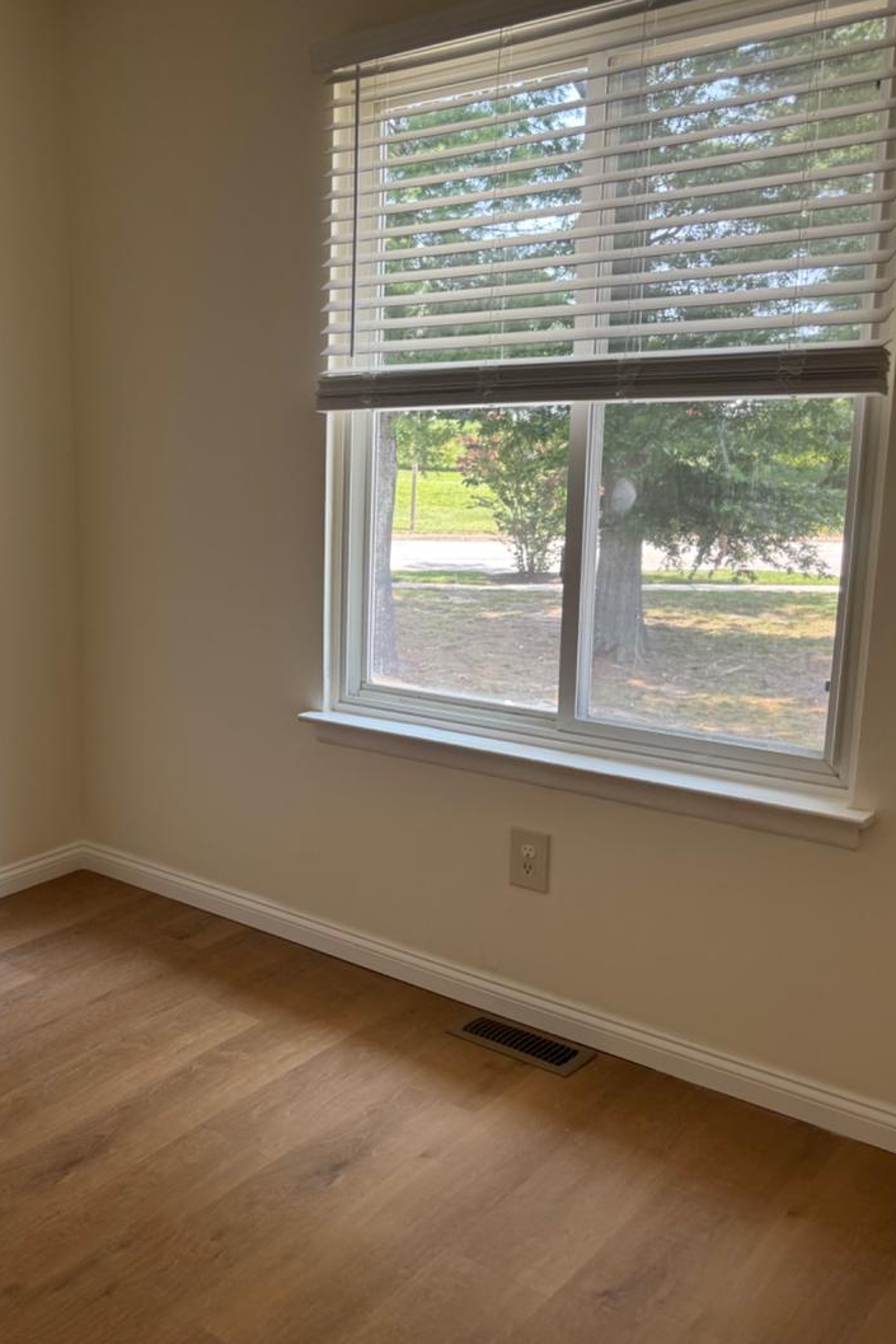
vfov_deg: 55.8
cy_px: 670
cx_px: 97
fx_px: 1269
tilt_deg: -11.3
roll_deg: +1.5
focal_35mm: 34
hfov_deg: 36.6
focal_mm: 6.76
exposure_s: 1/121
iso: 50
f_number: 1.78
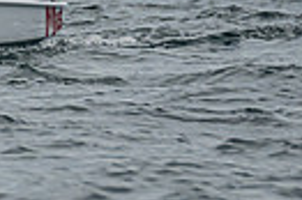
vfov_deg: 0.6
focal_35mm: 2192
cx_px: -120
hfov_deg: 0.9
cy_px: -88
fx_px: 18365
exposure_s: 1/2500
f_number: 8
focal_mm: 360
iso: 400
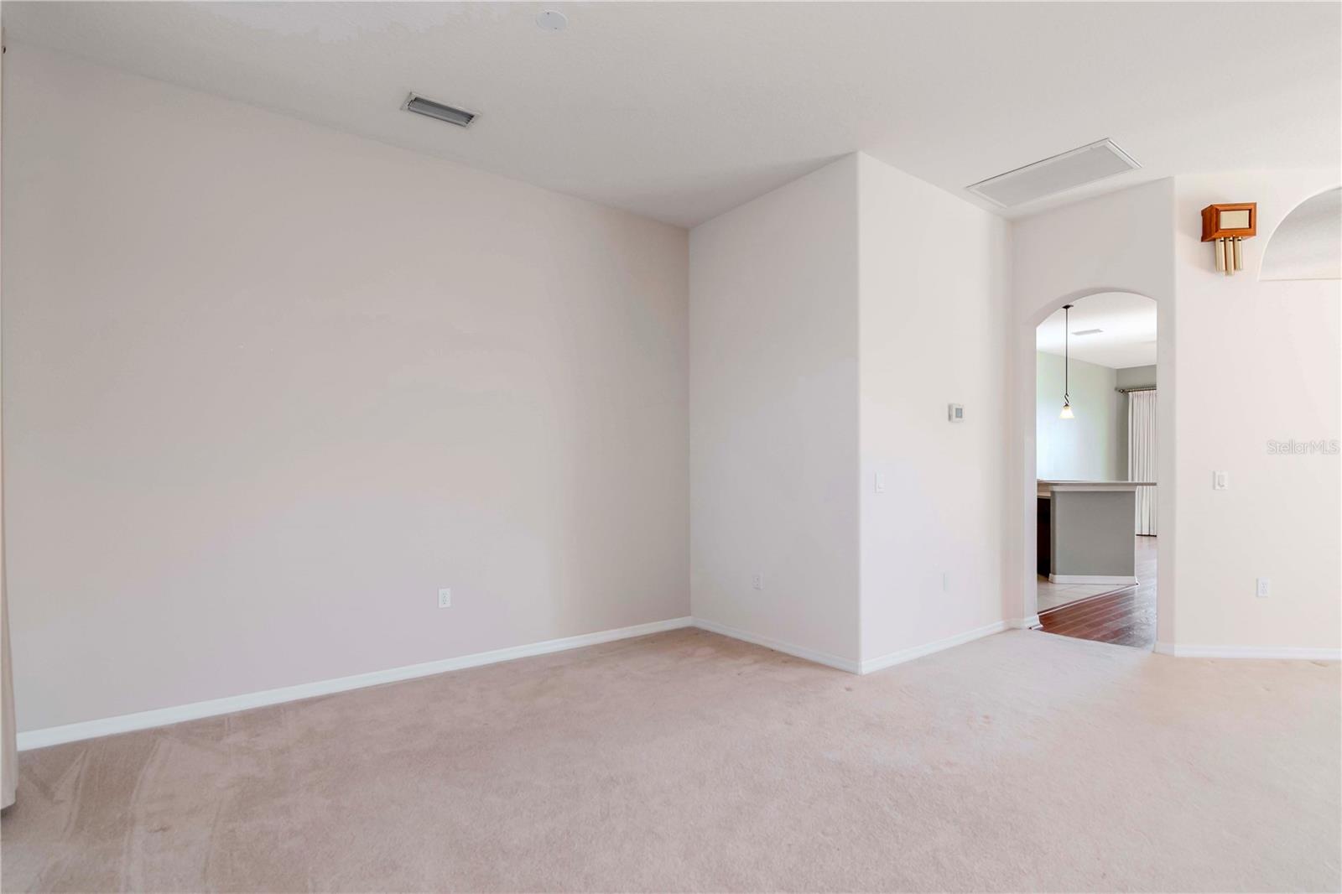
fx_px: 615
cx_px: 671
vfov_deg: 72.0
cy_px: 447
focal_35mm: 16
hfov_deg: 95.0
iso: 640
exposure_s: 1/30
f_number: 7.1
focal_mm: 11
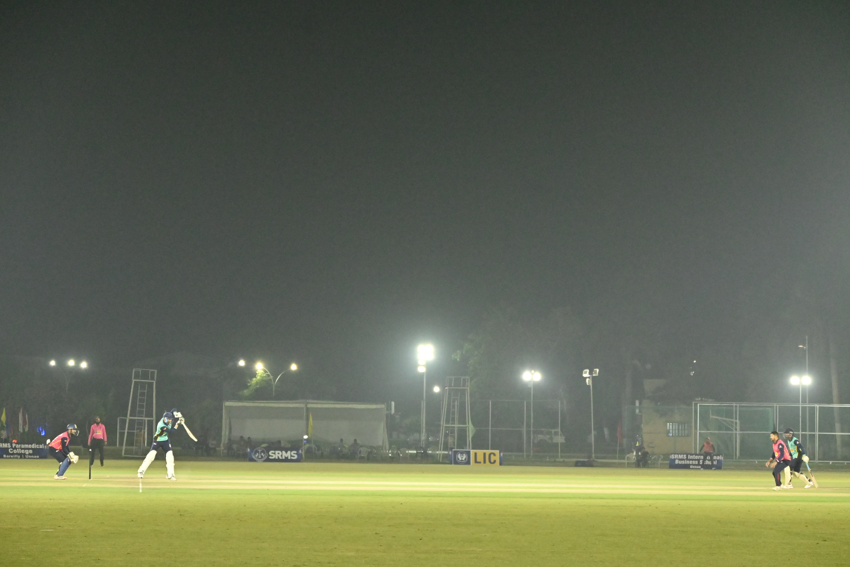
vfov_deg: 15.4
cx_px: 425
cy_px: 284
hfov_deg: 23.0
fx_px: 2089
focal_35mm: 88
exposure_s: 1/250
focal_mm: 59
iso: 3200
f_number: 5
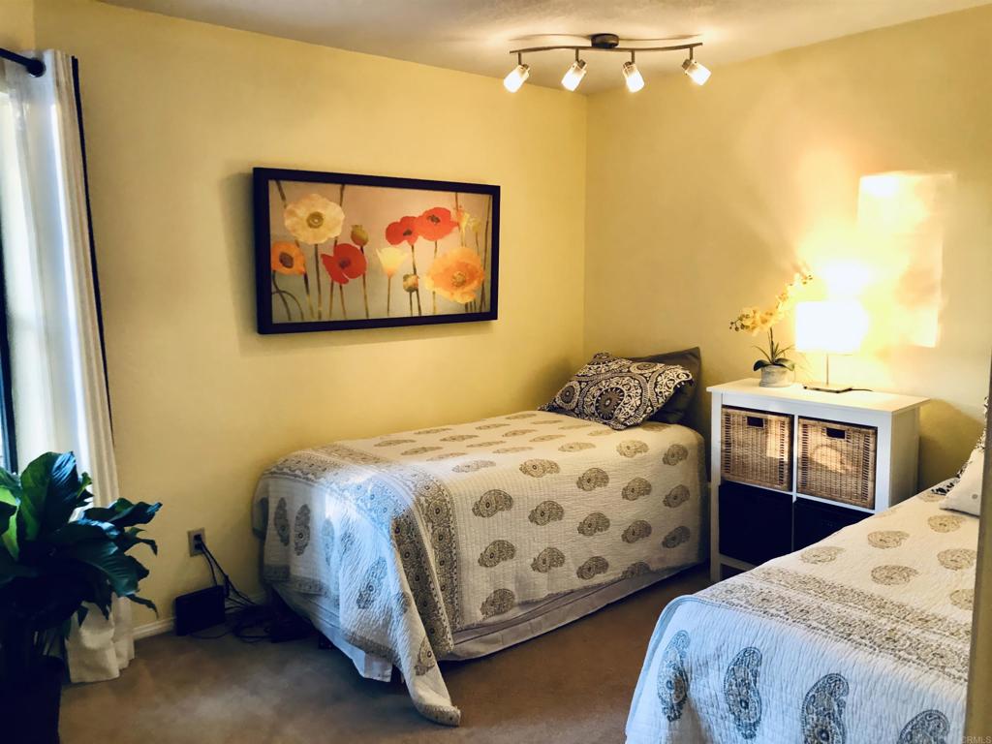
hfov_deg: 63.4
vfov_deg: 49.7
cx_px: 496
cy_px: 372
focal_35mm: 28
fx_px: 802
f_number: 1.8
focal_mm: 4
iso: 80
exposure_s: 1/15
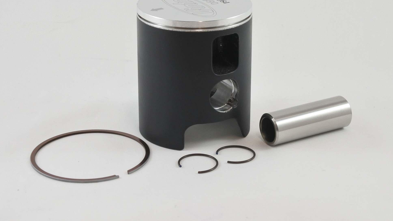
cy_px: 89
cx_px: 196
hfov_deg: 38.5
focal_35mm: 54
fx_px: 563
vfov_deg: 22.2
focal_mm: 18.9
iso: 400
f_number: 4.5
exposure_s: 1/160
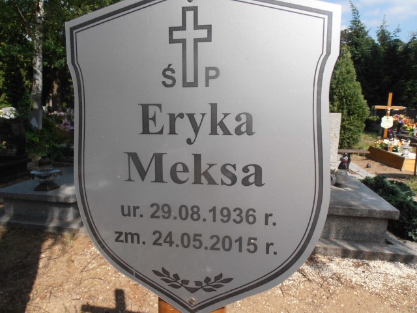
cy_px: 156
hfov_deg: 71.6
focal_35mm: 24
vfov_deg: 56.8
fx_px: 289
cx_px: 208
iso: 80
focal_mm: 4.2
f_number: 7.9
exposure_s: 1/160
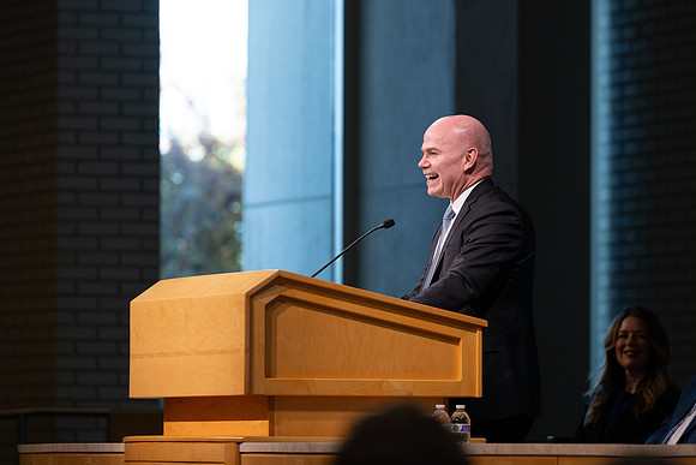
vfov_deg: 4.8
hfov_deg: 7.2
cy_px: 143
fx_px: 5567
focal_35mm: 288
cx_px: 390
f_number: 3.2
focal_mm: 200
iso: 320
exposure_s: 1/250
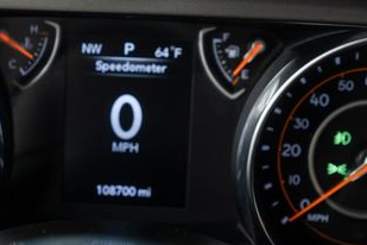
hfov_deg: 23.3
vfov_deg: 15.7
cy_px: 150
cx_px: 131
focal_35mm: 87
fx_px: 887
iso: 1000
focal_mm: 28
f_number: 3.2
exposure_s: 1/40
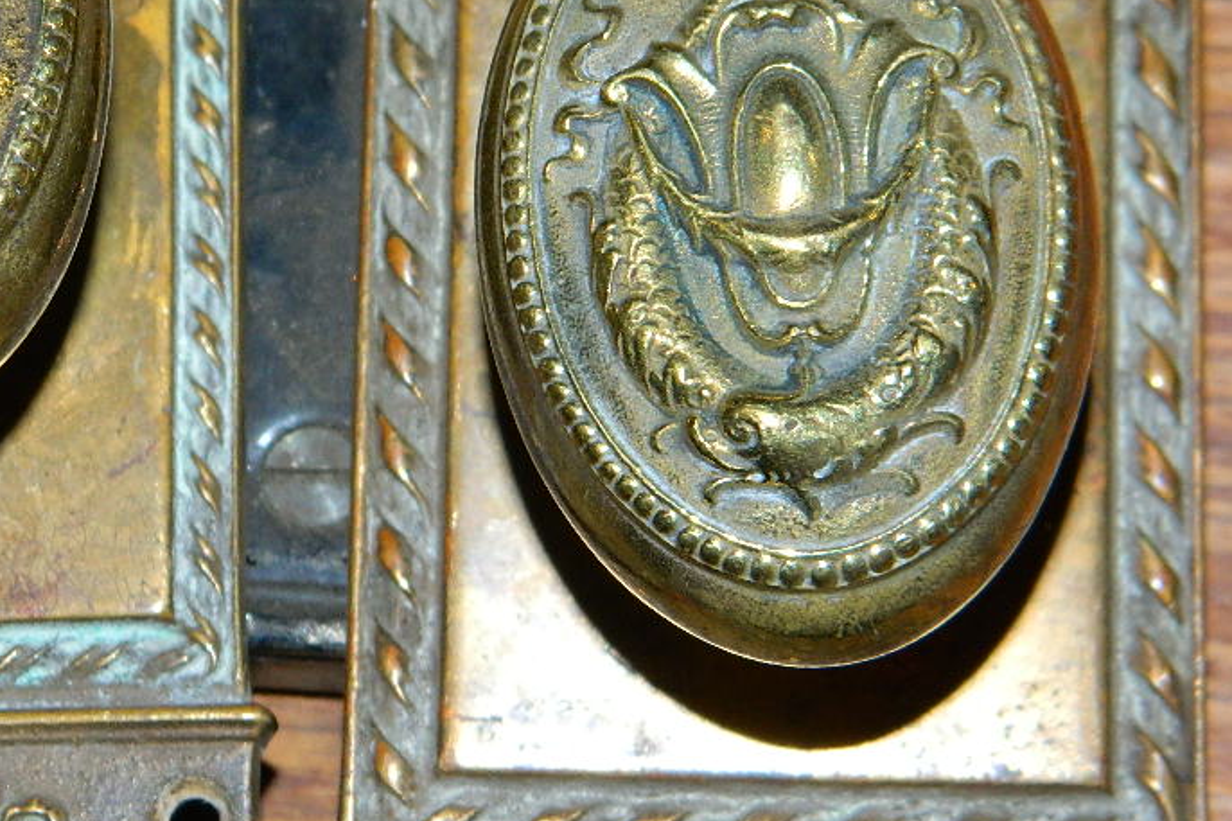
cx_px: 330
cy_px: 167
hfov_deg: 12.8
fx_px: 5474
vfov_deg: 8.6
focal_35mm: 160
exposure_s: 1/60
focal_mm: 18.6
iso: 200
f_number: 4.5
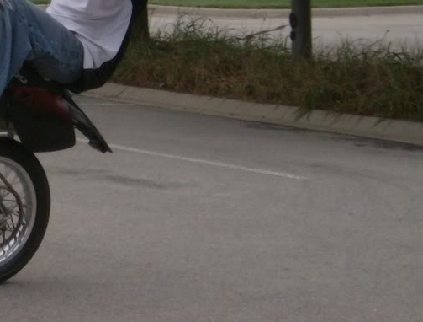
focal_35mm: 173
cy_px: 3
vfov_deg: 8.6
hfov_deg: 11.3
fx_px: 2124
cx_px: 32
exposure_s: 1/457
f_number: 4.2
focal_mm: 14.1
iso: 100
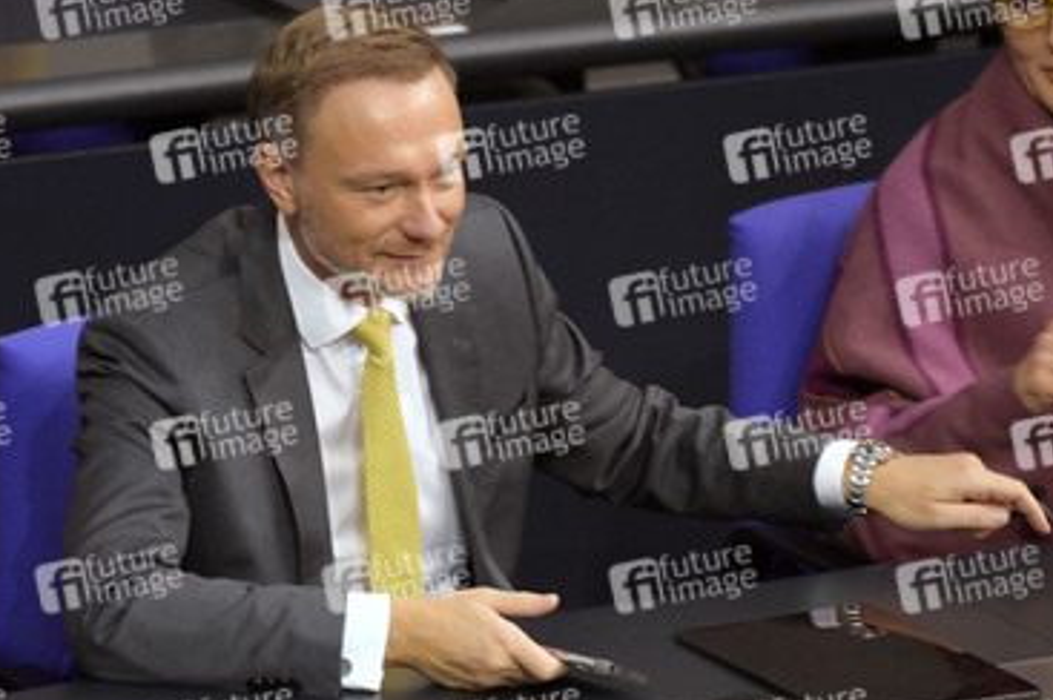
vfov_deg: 2.7
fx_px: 14728
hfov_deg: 4.1
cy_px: 364
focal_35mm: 504
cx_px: 435
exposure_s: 1/320
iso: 12800
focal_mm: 410
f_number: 5.6
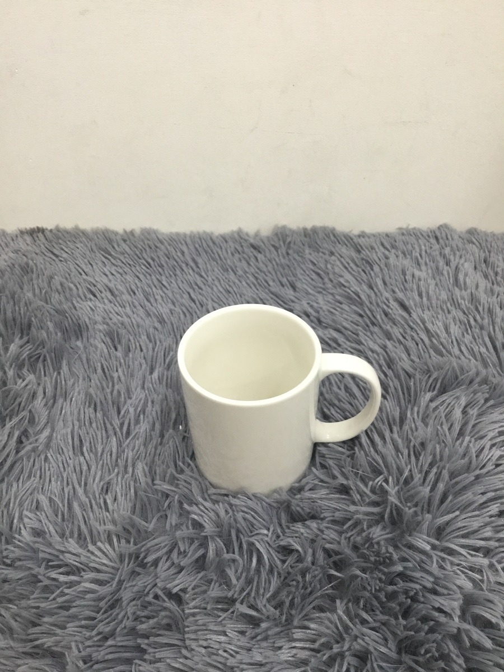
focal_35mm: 31
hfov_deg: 45.4
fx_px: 602
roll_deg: +3.1
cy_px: 336
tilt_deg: -42.4
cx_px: 252
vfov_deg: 58.4
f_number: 2.4
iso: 125
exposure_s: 1/33
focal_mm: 3.3
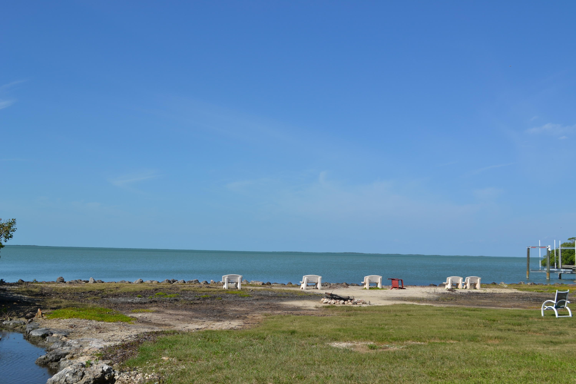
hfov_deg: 49.6
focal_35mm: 39
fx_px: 624
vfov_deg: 34.2
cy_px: 192
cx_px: 288
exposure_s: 1/400
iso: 100
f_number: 10
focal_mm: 26
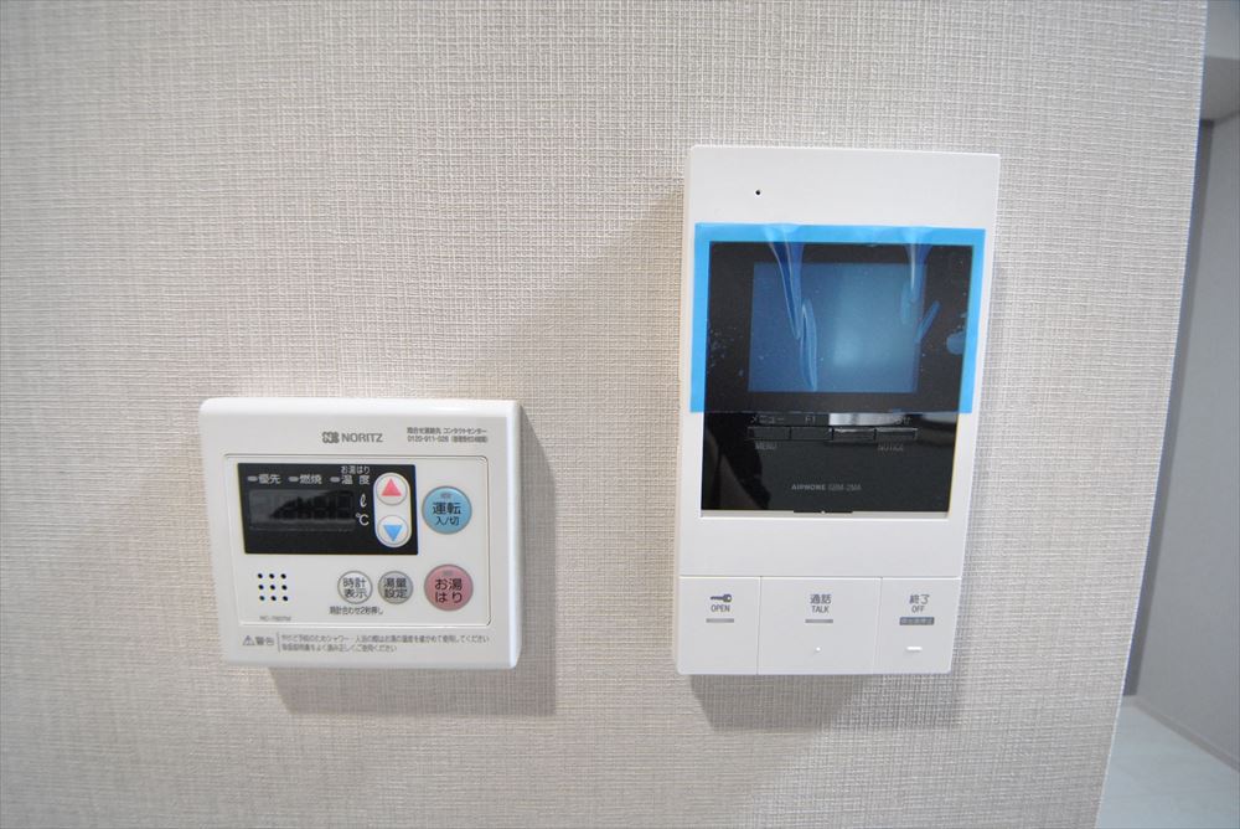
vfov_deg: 90.1
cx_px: 620
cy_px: 414
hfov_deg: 112.6
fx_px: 414
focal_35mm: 12
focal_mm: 8
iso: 1100
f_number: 4.5
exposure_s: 1/30
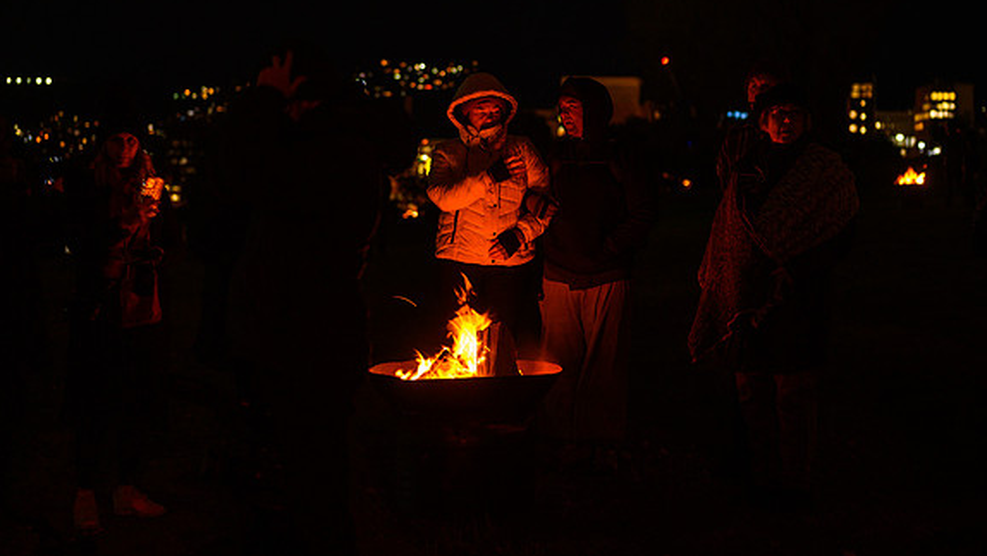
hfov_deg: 30.1
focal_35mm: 70
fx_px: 1832
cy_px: 144
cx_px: 487
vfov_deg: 17.1
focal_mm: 50
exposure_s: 1/20
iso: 800
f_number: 2
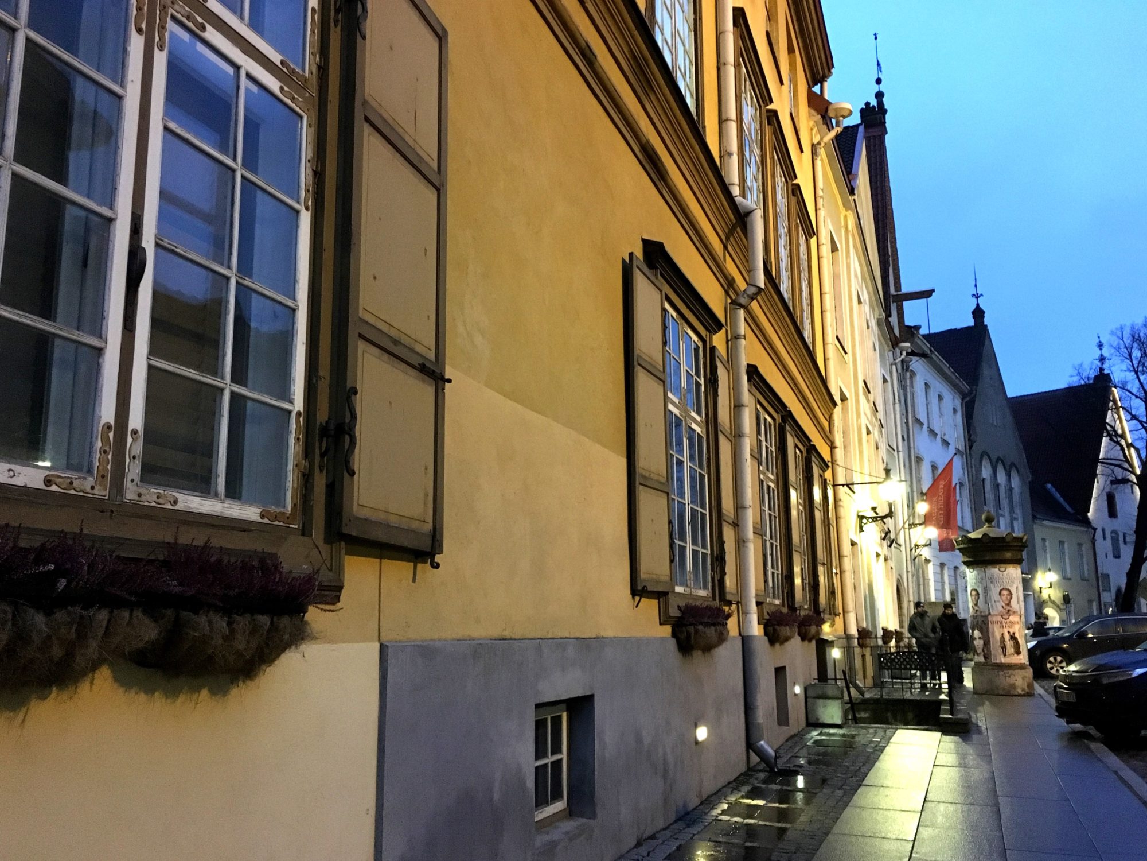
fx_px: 961
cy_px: 430
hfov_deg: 61.7
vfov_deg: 48.2
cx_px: 574
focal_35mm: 29
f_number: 2.2
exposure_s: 1/17
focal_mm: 4.15
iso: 250
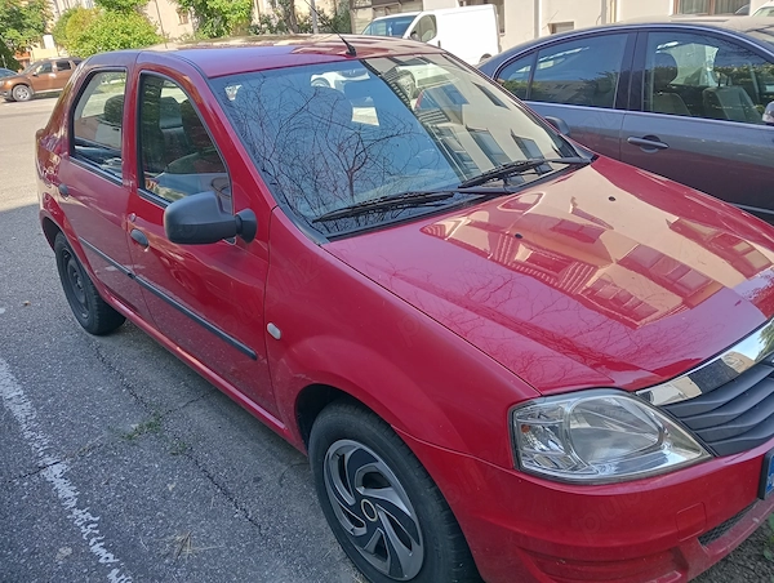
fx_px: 627
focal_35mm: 28
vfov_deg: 49.9
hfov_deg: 63.4
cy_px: 292
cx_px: 387
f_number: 1.8
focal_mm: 3.98
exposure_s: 1/187
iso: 100
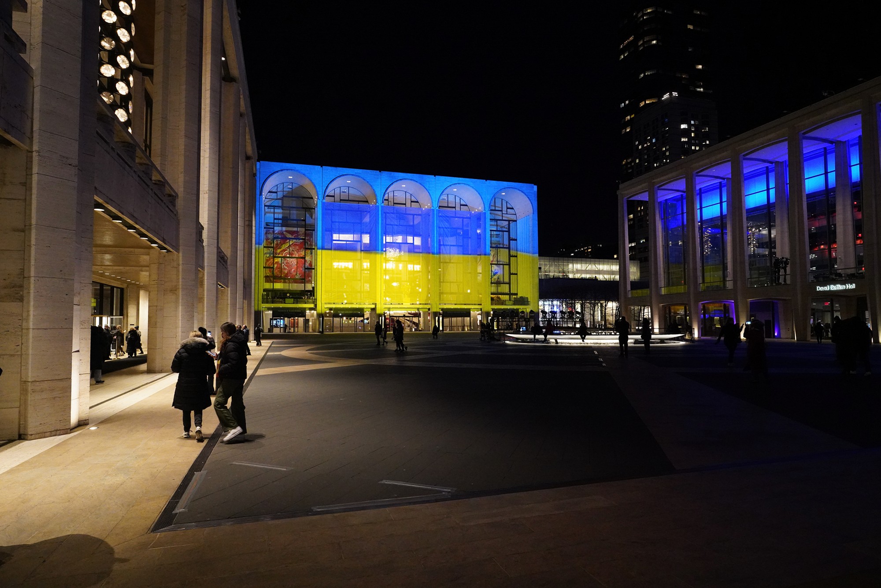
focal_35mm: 20
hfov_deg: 84.0
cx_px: 440
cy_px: 294
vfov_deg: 61.9
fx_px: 489
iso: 10000
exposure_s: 1/80
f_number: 5.6
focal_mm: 20
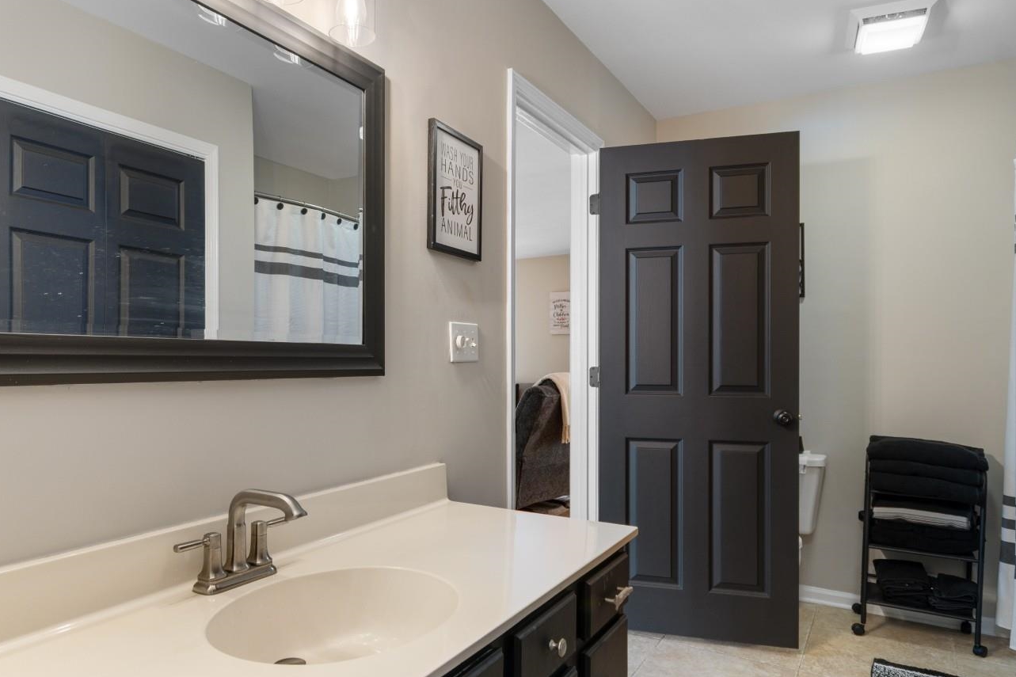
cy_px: 352
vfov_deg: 53.1
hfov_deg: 73.5
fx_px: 677
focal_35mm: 24
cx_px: 446
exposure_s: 1/4
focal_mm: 13
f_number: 4.8
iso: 100
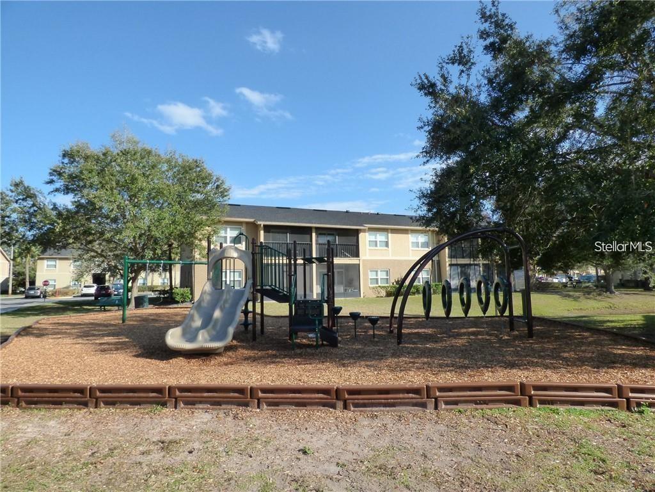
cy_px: 246
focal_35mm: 20
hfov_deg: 81.7
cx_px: 328
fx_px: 378
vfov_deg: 66.0
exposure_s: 1/640
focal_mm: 3.58
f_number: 4.5
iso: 200
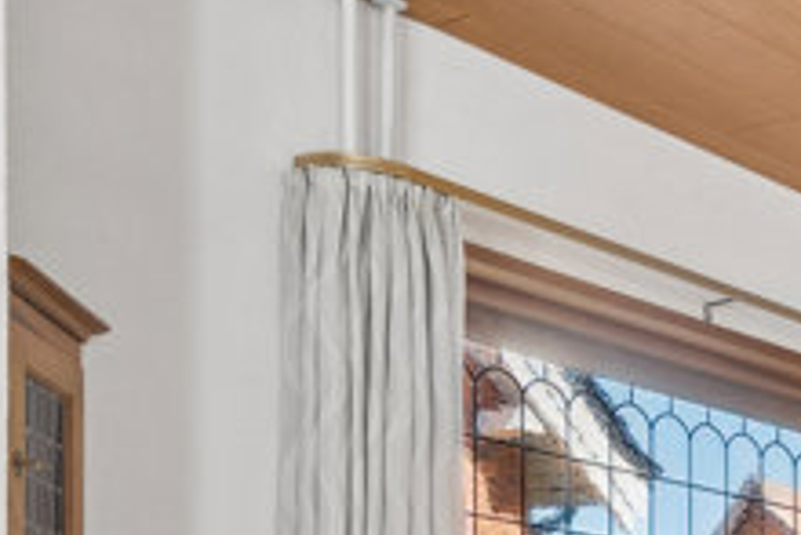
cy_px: 835
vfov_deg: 15.3
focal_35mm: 82
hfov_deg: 19.3
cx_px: 1402
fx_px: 1822
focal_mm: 15
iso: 200
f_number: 8
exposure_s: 1/2
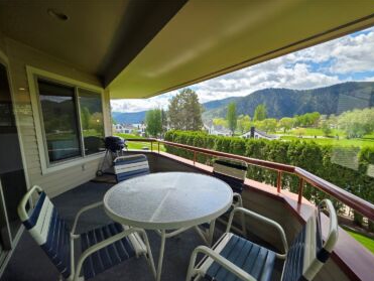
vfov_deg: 85.6
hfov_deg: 102.0
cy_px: 150
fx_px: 151
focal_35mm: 14
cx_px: 185
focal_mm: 2.2
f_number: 1.9
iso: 40
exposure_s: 1/761
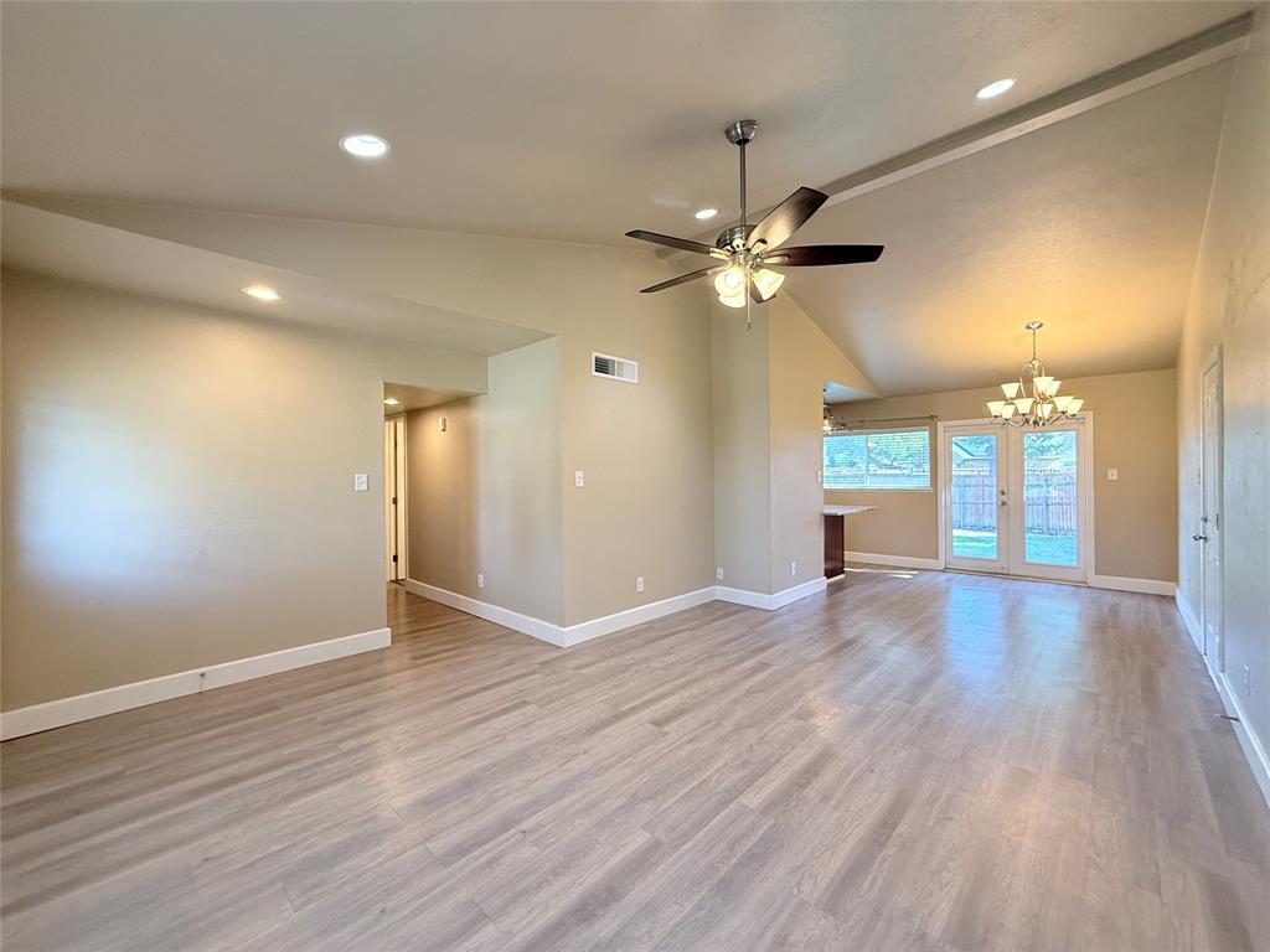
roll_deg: +0.1
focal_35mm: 14
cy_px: 476
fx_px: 514
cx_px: 635
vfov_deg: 85.7
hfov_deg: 102.1
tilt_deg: +0.1
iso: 250
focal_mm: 2.22
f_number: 2.2
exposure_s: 1/120
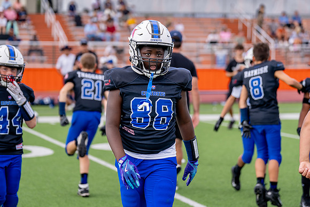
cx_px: 153
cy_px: 88
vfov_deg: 12.7
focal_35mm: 108
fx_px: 926
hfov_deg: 19.0
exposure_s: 1/2000
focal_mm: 90
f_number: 2.8
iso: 250
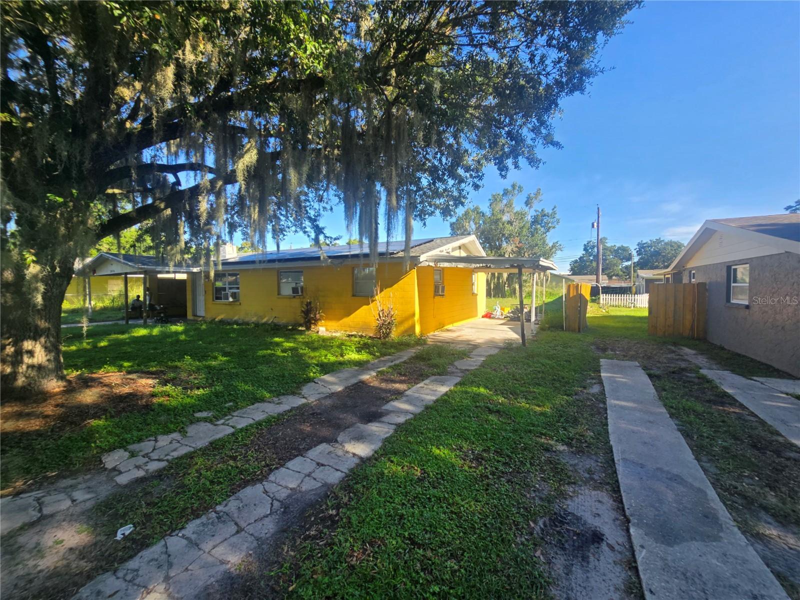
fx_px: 300
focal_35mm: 13
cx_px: 400
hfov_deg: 106.2
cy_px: 300
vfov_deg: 89.9
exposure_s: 1/631
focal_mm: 2.2
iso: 50
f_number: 2.2
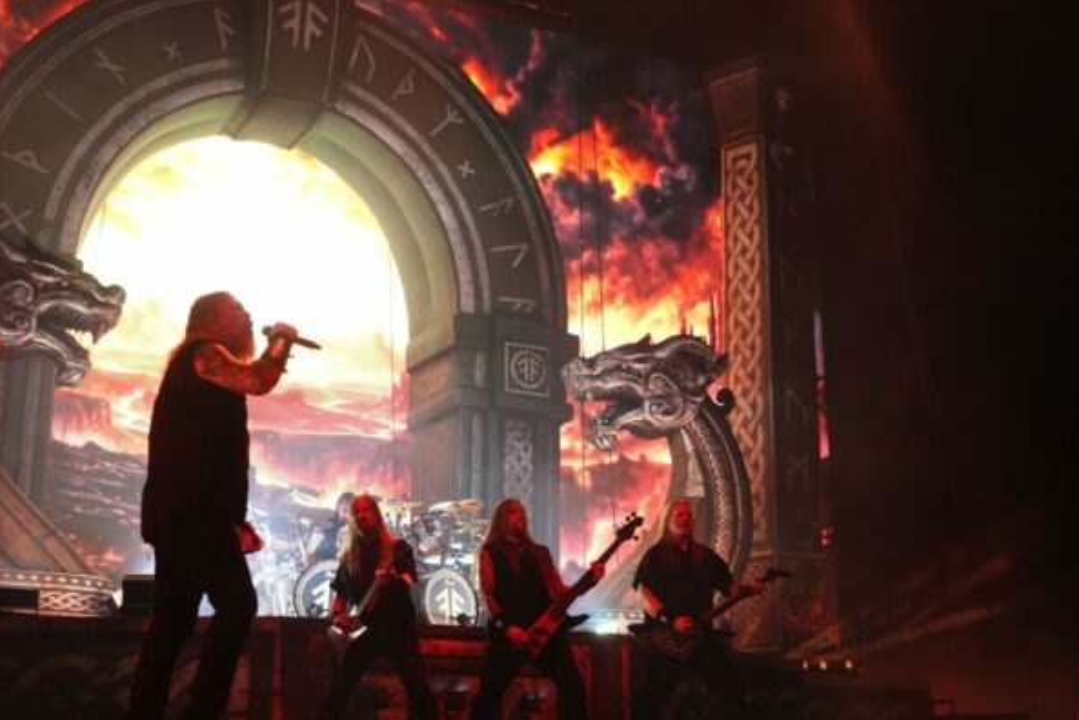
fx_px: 1339
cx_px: 520
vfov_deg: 30.0
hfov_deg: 43.9
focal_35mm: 45
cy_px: 464
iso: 1600
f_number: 4
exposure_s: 1/160
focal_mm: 23
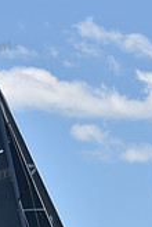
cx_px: 84
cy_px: 245
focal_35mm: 274
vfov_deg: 7.5
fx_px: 1735
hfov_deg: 5.0
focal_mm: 78
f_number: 5.6
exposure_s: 1/800
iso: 320
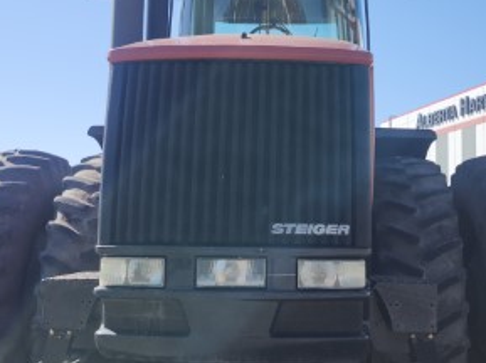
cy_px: 124
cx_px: 283
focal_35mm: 51
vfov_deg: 28.3
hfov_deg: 37.4
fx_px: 715
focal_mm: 5.54
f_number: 1.8
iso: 25
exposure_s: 1/1484
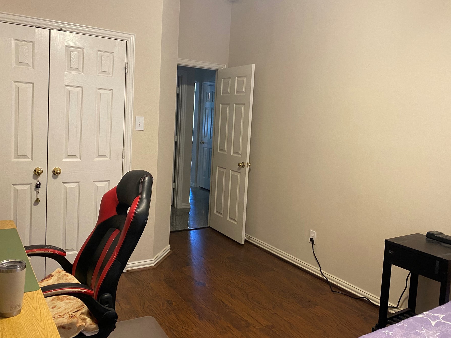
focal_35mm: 30
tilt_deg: -4.5
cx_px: 226
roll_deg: -2.4
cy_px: 151
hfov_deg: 60.0
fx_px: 391
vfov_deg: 46.7
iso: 250
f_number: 1.8
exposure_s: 1/60
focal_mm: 4.25
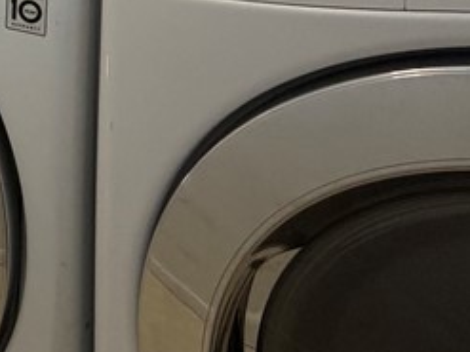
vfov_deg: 20.2
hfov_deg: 25.7
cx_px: -219
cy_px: -228
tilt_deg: -0.6
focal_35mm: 58
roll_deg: +0.2
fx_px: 787
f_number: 2.2
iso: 320
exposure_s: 1/120
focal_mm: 2.22
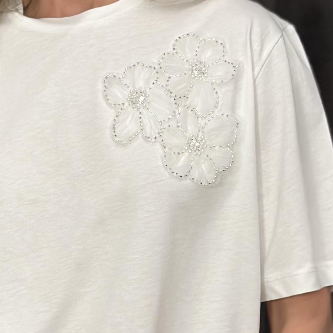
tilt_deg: -6.1
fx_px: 1839
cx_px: 94
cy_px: 211
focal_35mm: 169
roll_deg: -0.1
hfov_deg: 10.3
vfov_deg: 10.3
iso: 80
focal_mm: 6.86
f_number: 1.78
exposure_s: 1/141
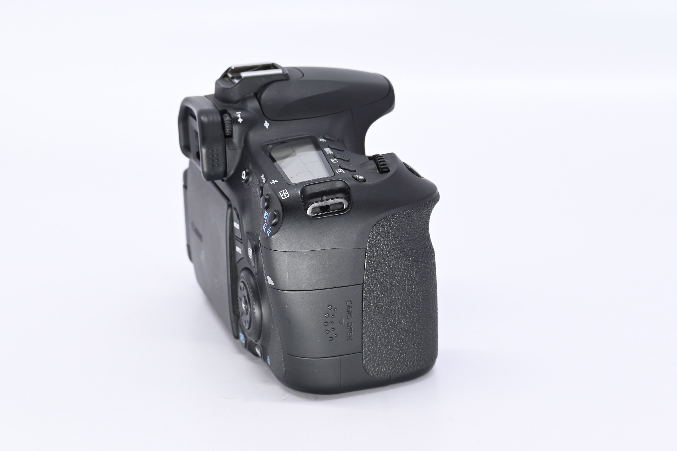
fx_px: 1580
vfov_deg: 16.3
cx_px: 338
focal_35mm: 84
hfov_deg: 24.2
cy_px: 226
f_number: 9
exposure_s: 1/125
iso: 500
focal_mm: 56
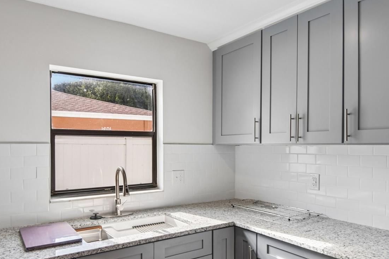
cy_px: 151
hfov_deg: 69.1
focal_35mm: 26
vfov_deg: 49.3
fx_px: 281
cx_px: 170
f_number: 8
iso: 400
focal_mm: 18
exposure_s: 1/200
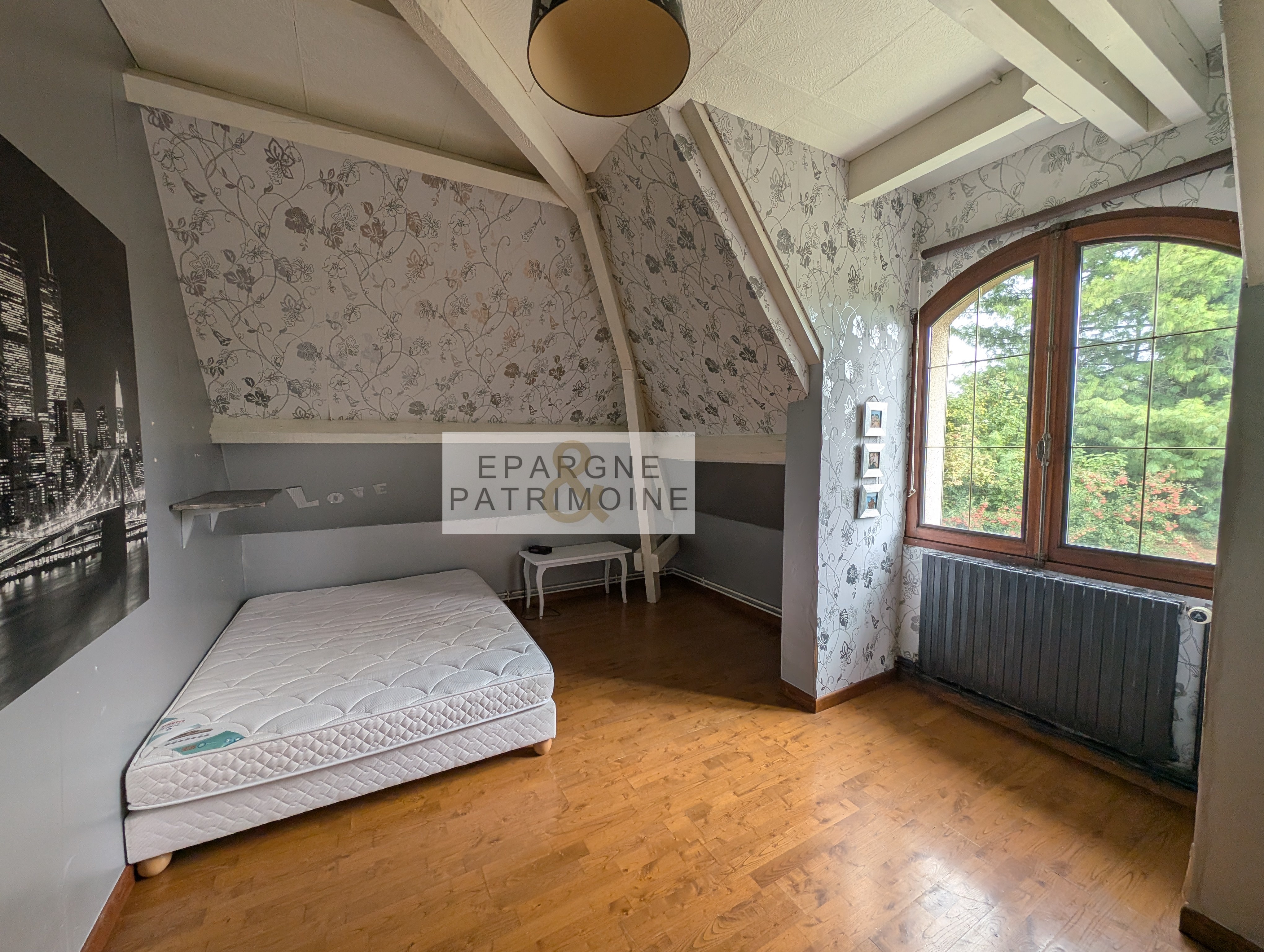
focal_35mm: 12
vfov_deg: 94.6
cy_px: 476
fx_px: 439
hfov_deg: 110.5
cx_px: 632
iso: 38
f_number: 1.95
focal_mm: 2.23
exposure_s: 1/78.2
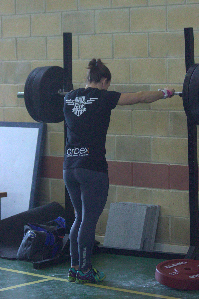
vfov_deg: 17.5
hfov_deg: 11.7
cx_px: 100
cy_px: 150
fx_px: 971
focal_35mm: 117
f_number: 4
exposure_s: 1/125
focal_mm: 75
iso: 800
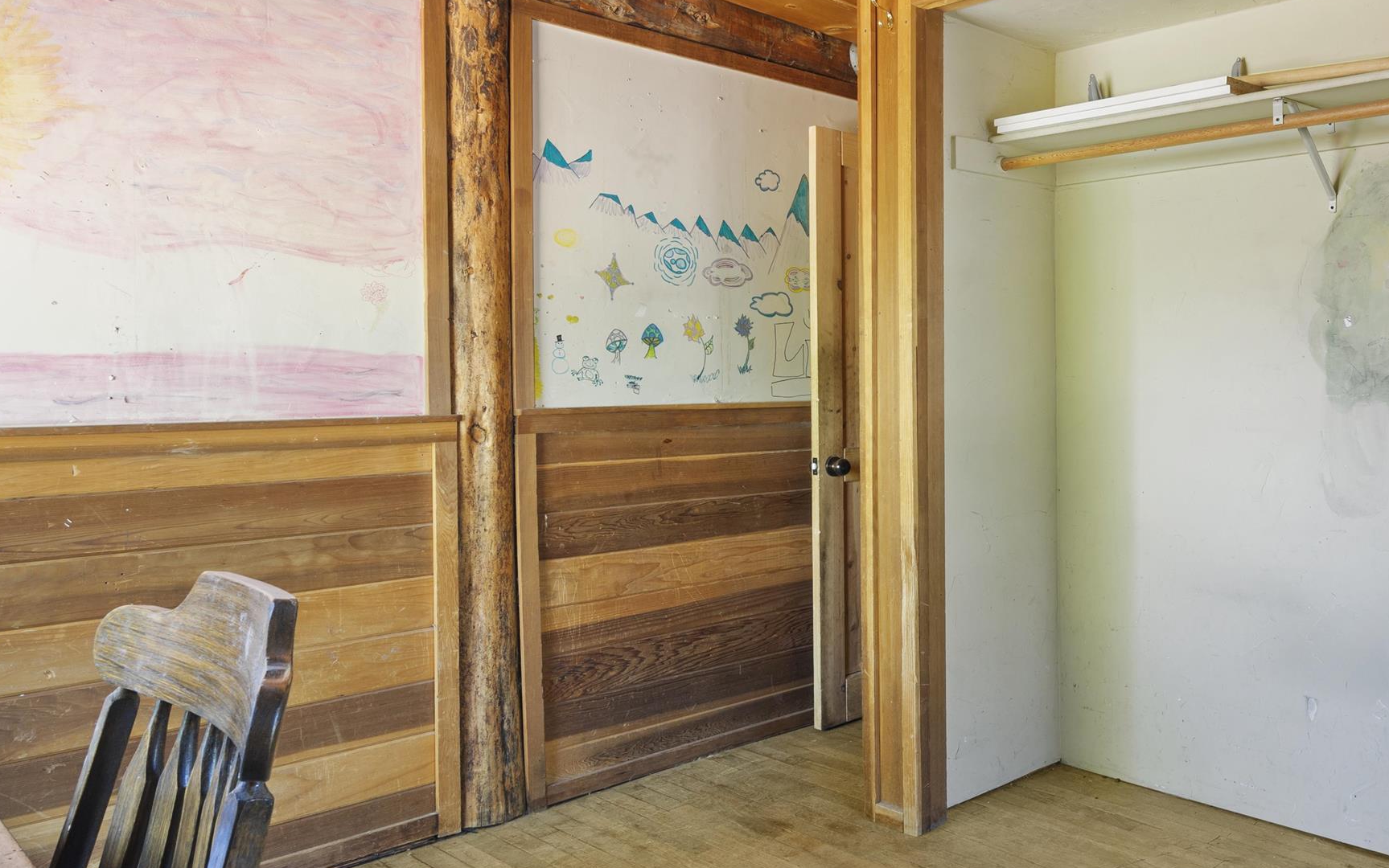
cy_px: 401
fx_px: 1098
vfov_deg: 43.1
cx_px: 1137
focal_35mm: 29
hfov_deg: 58.9
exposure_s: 13
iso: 100
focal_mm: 16
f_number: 9
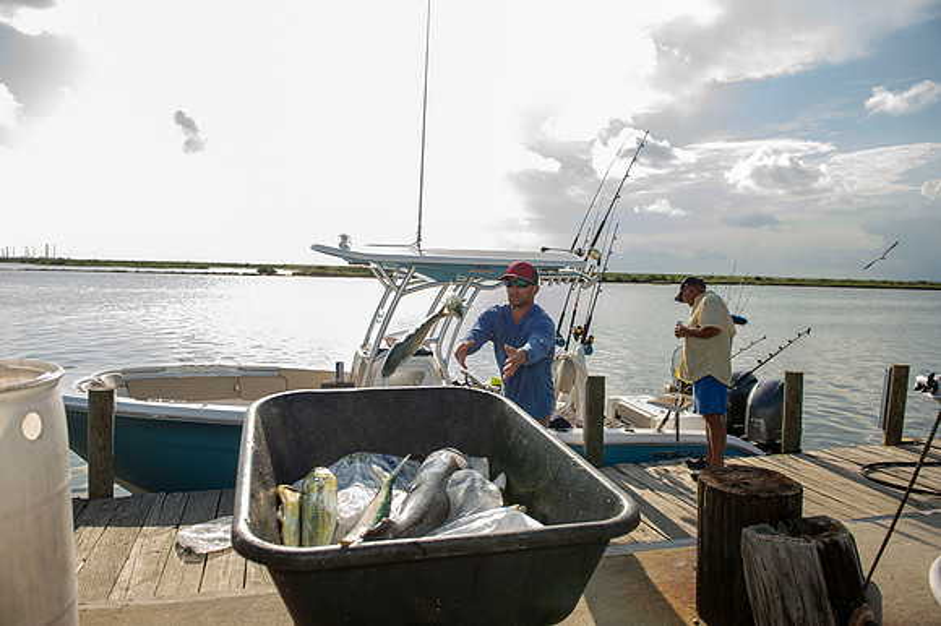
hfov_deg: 73.8
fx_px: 627
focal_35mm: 24
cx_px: 470
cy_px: 313
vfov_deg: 53.1
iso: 50
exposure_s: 1/250
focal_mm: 24
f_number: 5
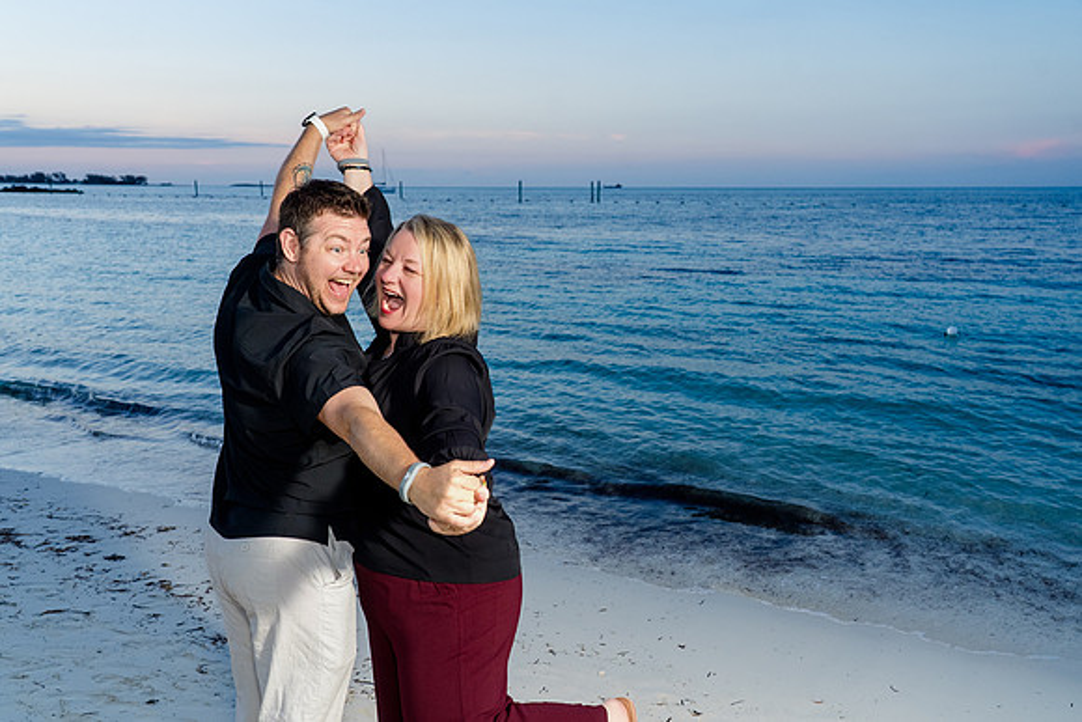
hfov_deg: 57.2
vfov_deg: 40.0
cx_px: 541
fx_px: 992
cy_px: 361
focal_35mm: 33
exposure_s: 1/200
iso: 400
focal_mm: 33
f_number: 5.6
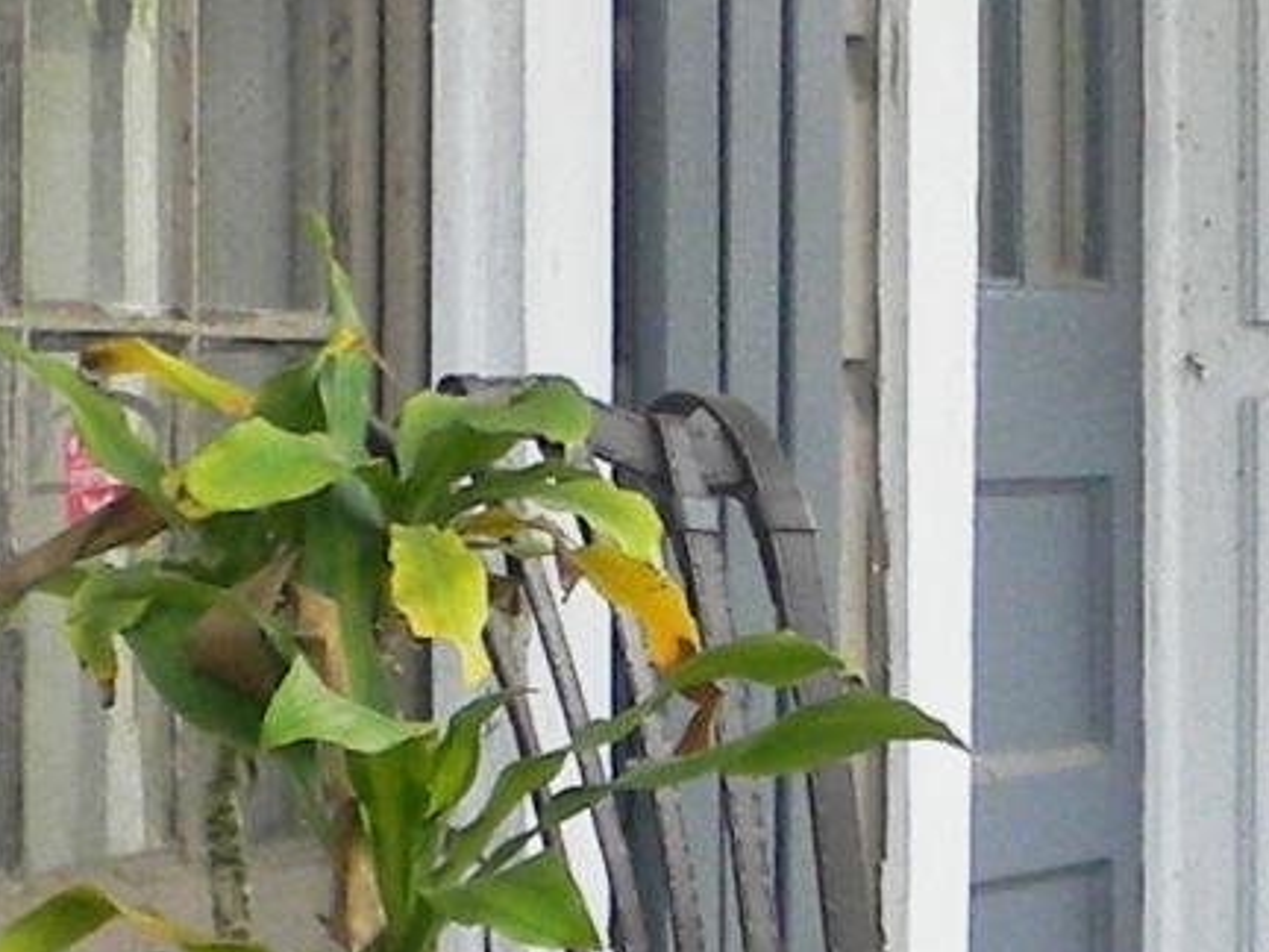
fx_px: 9165
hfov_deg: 7.9
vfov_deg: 5.9
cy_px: 599
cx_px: 670
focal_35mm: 250
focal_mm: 6.4
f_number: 3.7
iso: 80
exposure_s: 1/175
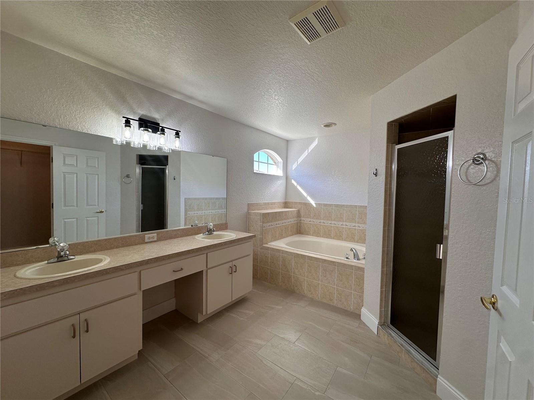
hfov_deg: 102.1
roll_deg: -1.5
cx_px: 267
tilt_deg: -2.3
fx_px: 216
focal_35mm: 14
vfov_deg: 85.7
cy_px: 200
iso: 40
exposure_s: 1/120
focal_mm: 2.22
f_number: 2.2
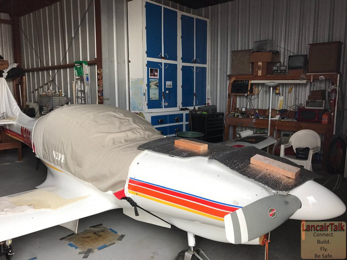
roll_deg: +0.1
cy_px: 130
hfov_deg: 63.4
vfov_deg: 49.7
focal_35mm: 28
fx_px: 281
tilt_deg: -7.9
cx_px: 174
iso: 32
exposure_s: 1/120
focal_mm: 3.99
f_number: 1.8
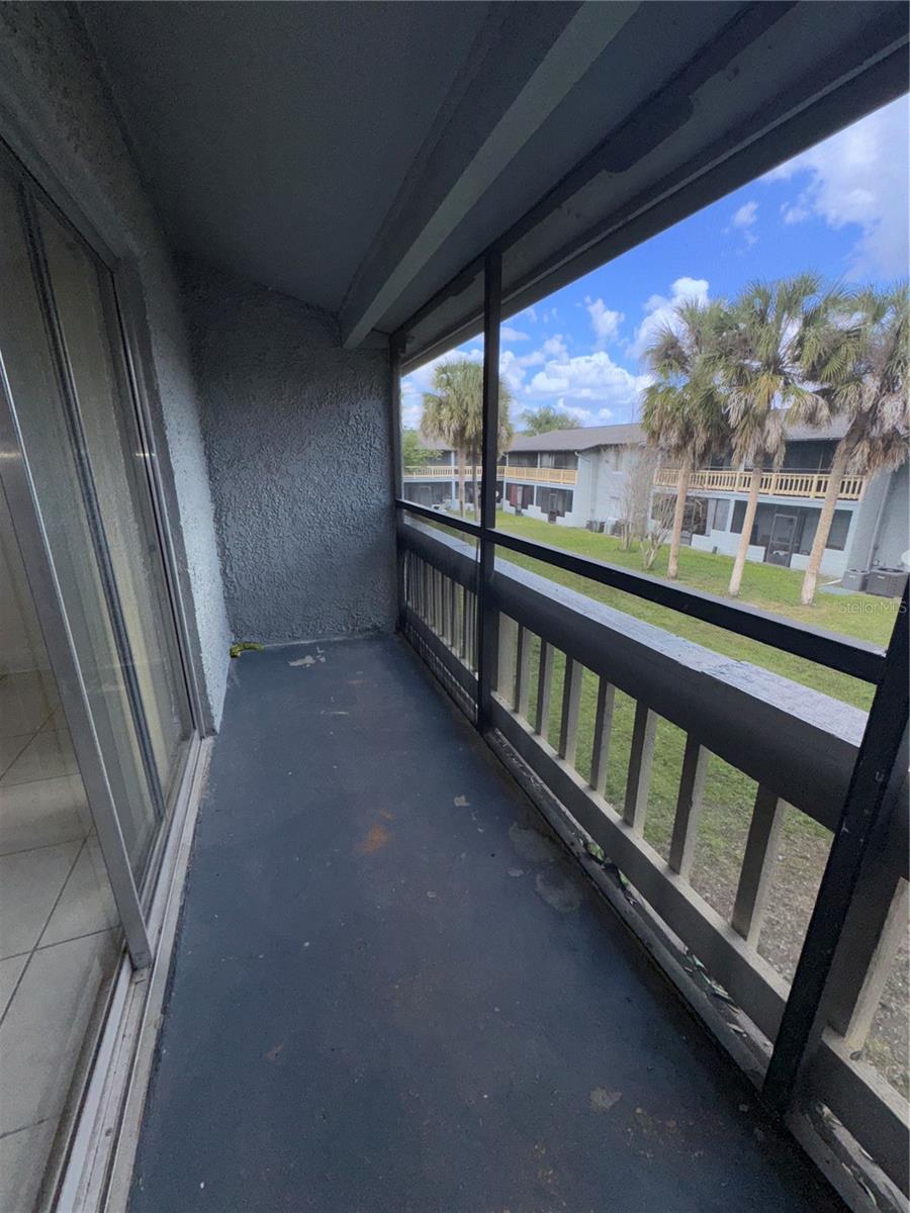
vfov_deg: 102.1
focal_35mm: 14
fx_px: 491
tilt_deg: -17.1
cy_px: 606
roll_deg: +0.0
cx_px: 455
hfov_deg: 85.7
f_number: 2.2
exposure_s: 1/470
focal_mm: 2.22
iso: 32
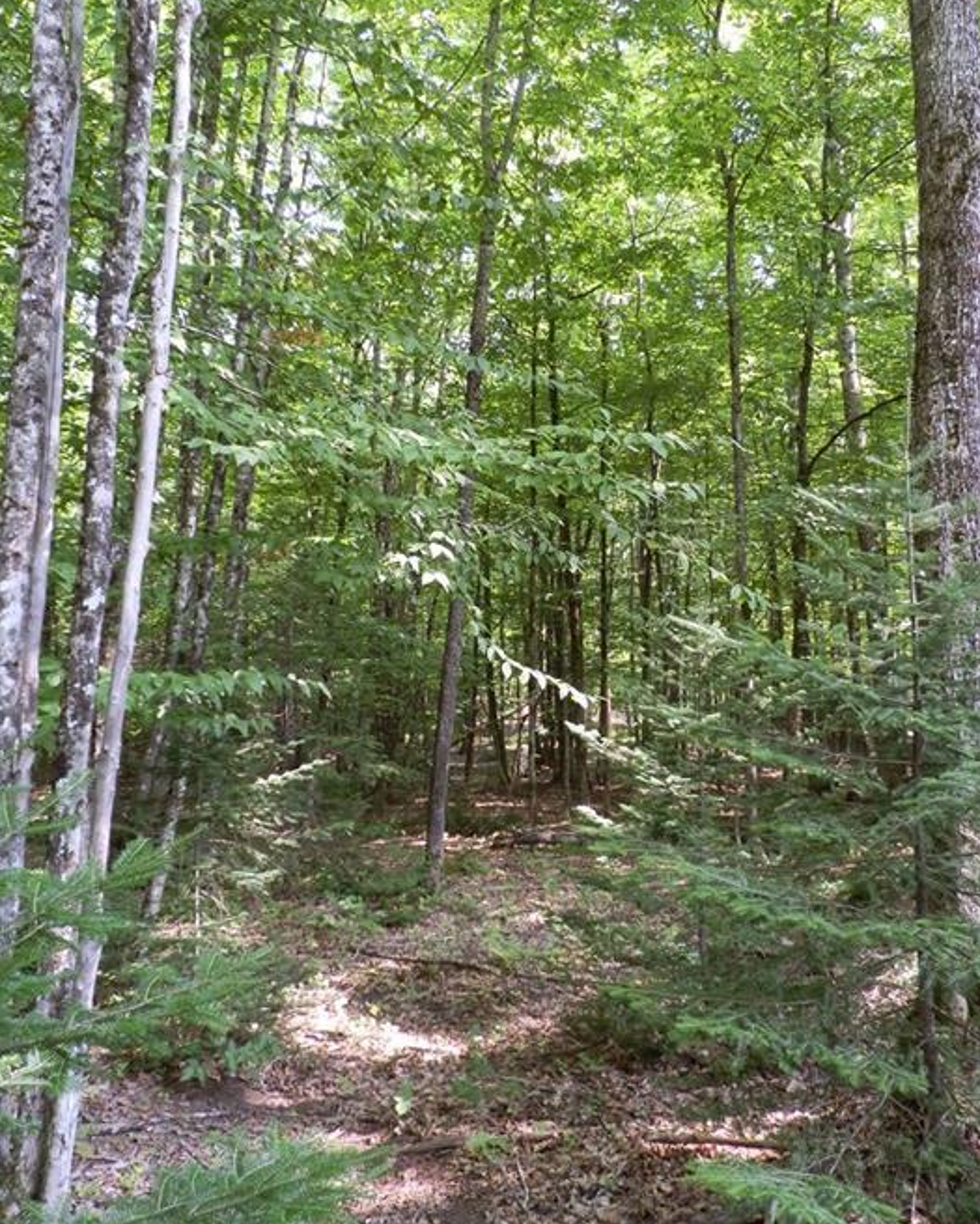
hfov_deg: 45.8
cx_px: 508
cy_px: 599
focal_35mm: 32
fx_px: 1160
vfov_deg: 55.7
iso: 80
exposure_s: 1/30
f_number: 3.3
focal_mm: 5
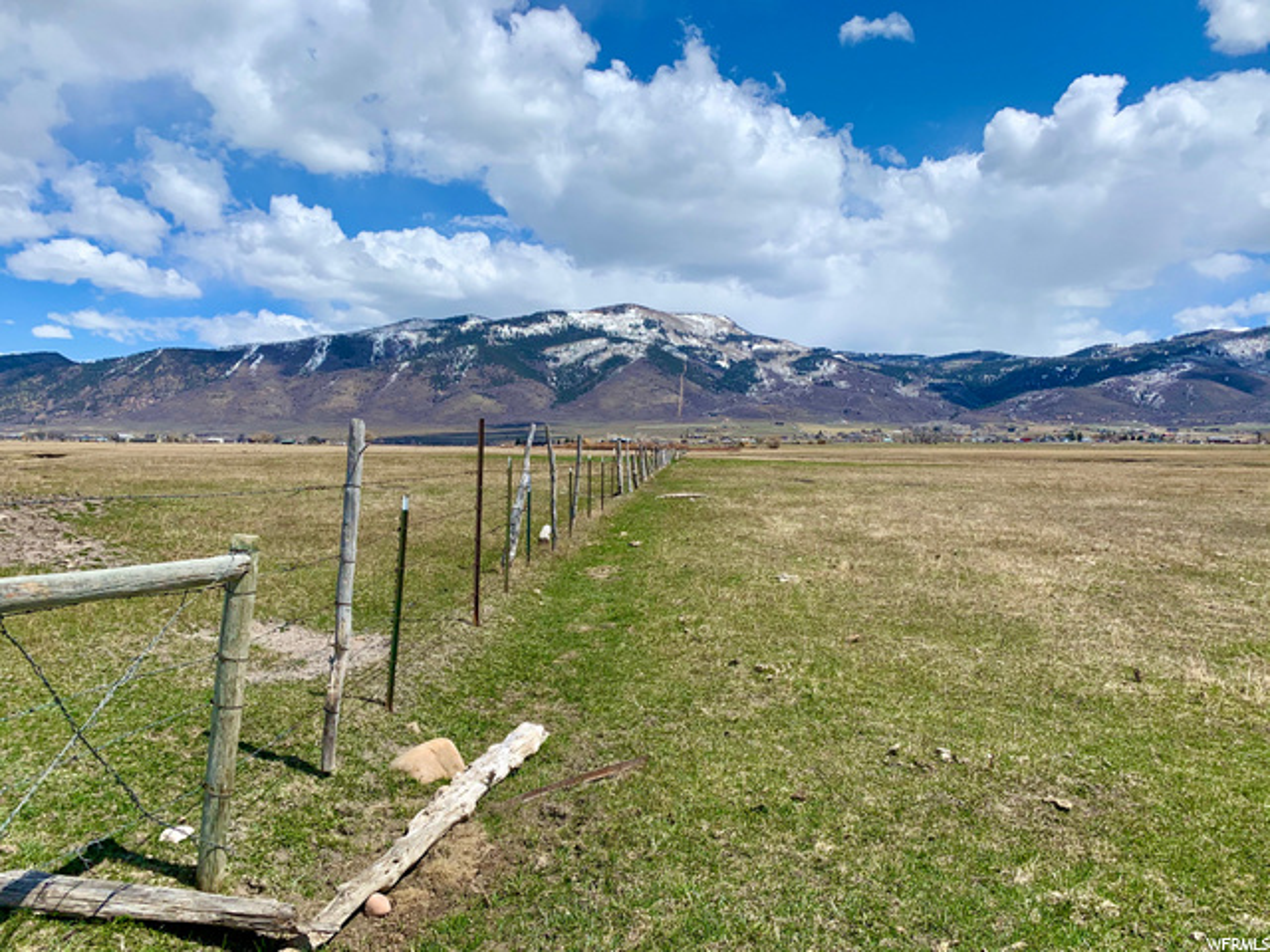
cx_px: 635
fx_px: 954
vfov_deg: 53.1
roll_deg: -0.8
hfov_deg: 67.3
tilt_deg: +0.2
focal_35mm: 26
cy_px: 476
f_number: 1.8
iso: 25
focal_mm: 4.25
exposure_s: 1/4464
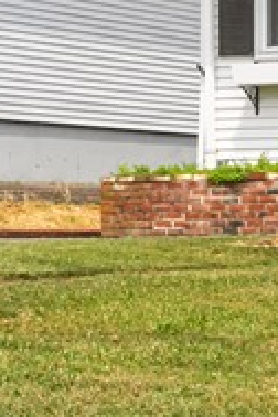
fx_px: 1529
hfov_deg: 7.8
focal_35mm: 132
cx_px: 1035
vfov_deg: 15.5
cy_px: 227
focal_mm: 23
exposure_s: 1/500
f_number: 8
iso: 400
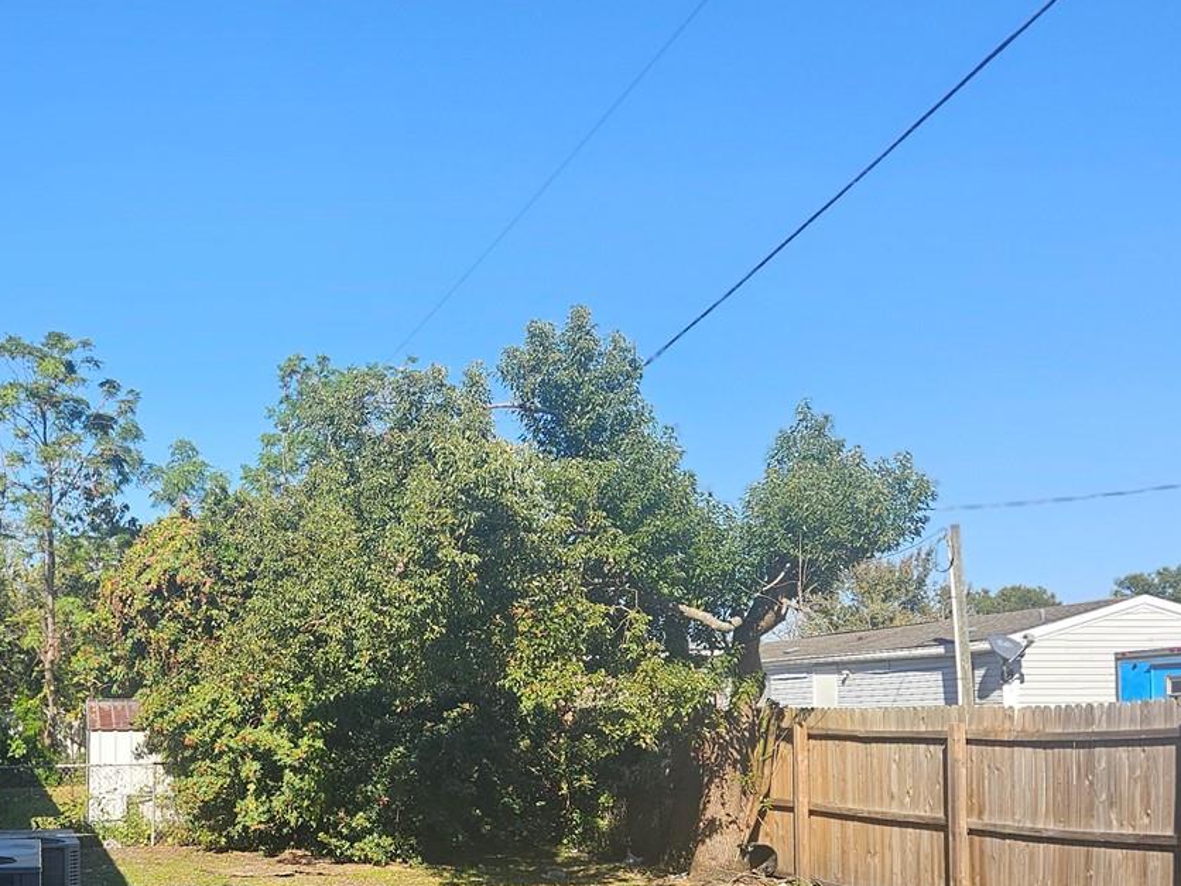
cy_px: 705
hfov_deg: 41.3
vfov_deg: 32.0
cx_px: 259
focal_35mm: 44
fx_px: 1501
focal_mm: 5.4
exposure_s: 1/909
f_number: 1.8
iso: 25
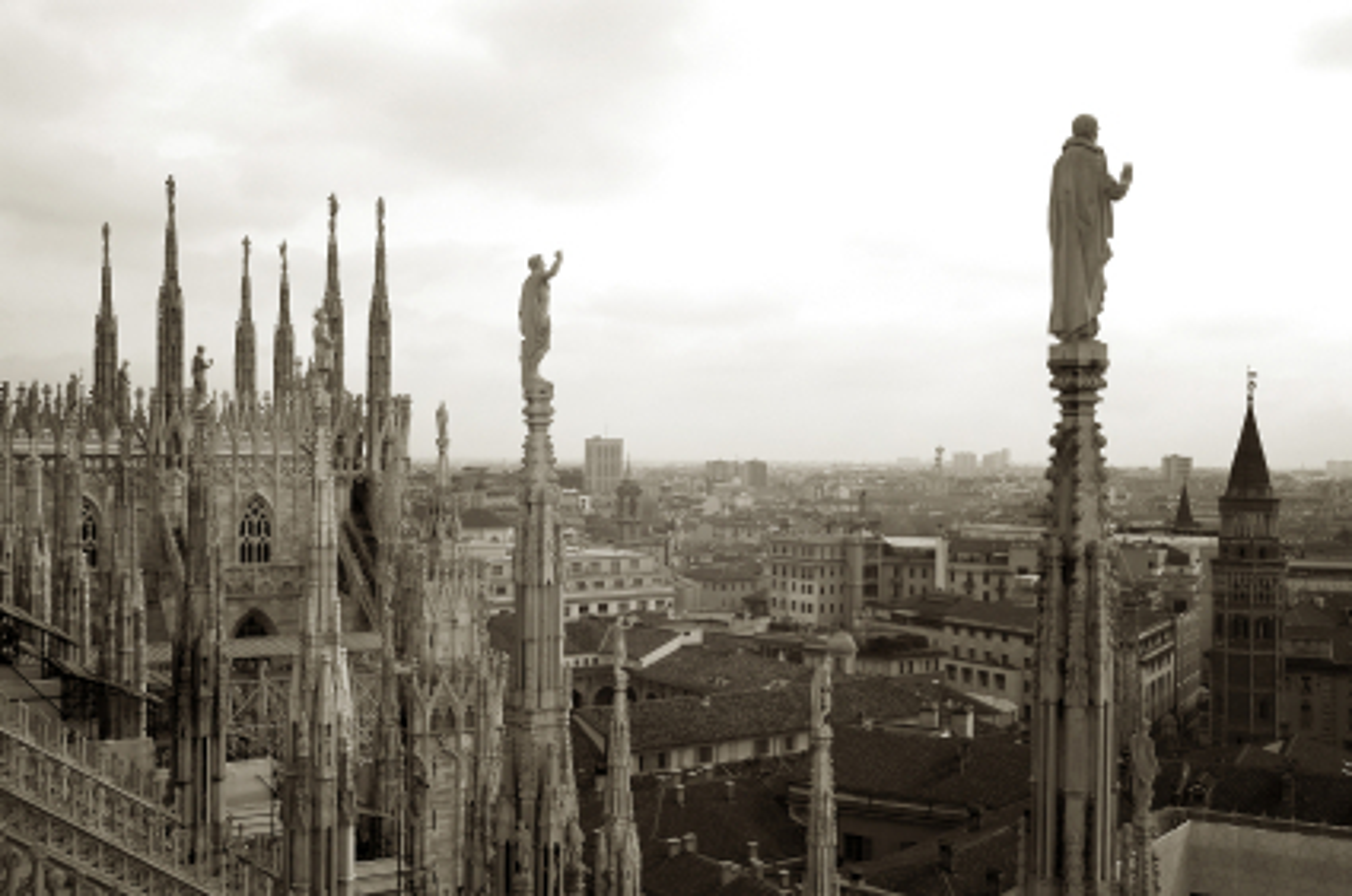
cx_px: 676
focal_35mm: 38
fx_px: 1406
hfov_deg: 51.4
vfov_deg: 35.4
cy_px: 448
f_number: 10
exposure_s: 1/400
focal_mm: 25
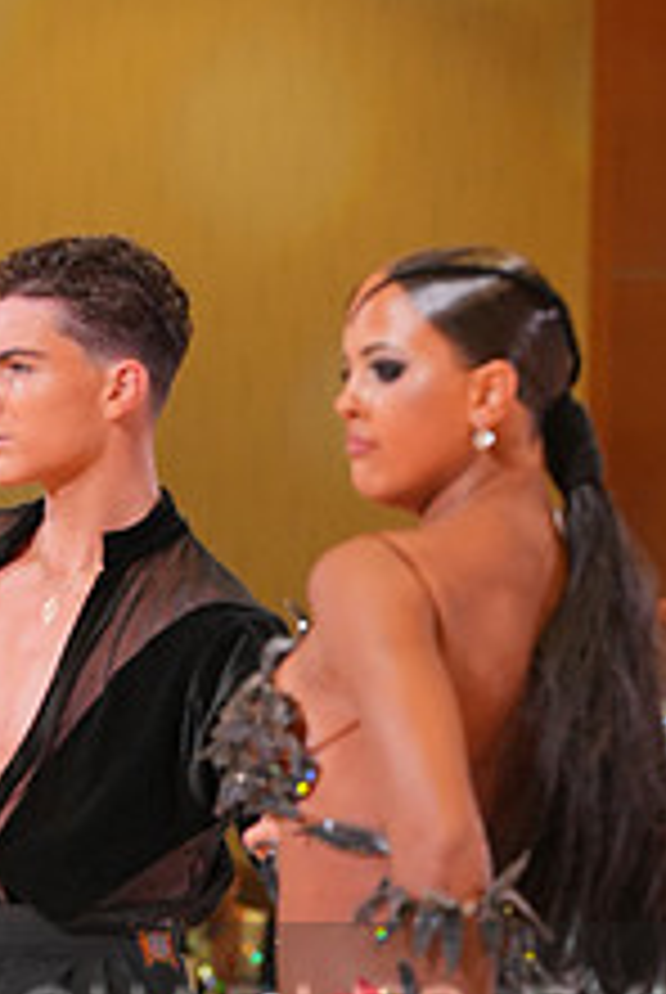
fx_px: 10733
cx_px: 295
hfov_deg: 3.6
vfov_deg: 5.3
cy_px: 1075
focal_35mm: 388
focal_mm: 148
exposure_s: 1/400
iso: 3200
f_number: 5.6
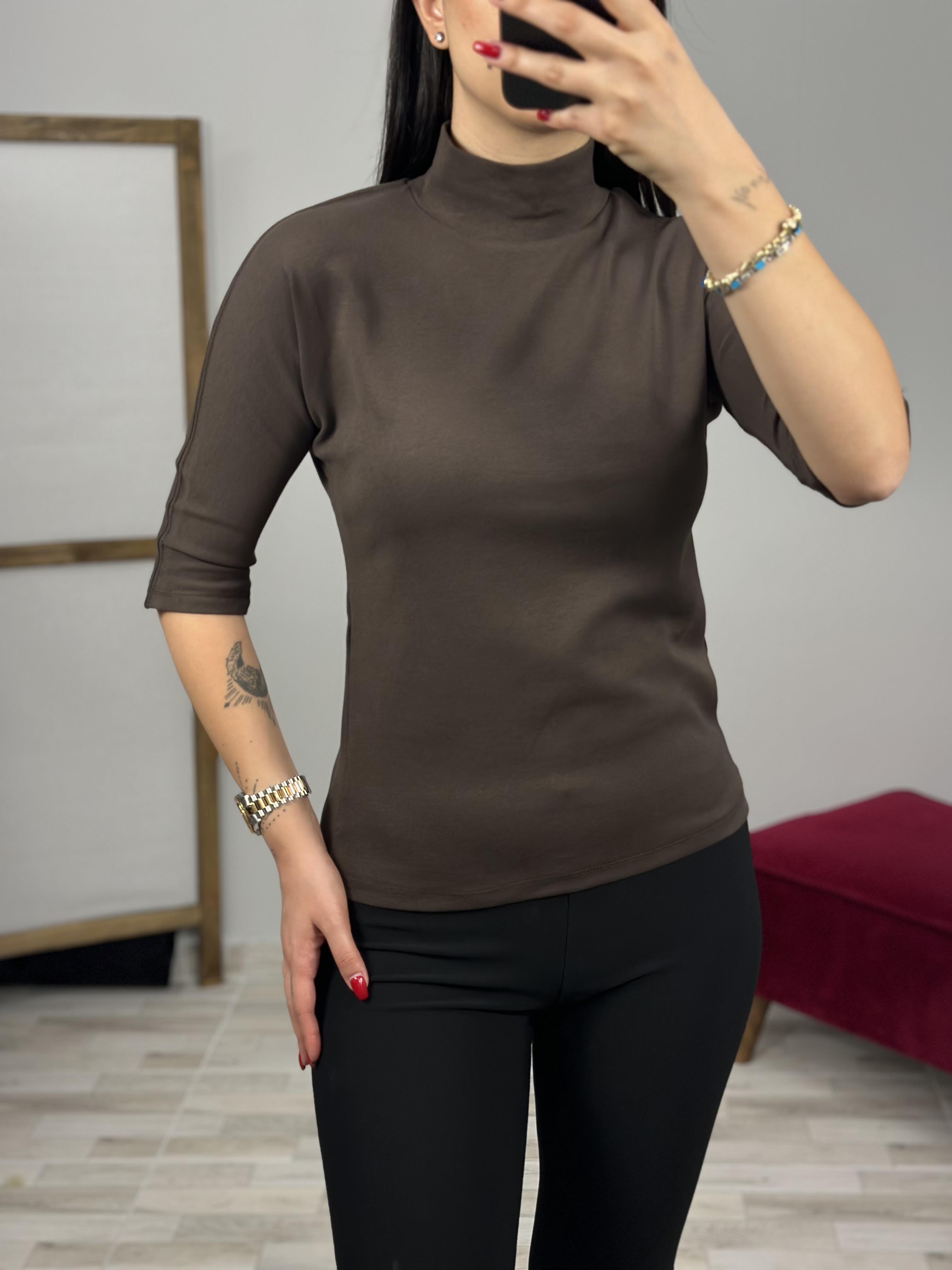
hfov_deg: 30.3
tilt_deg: -32.5
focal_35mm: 48
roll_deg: +1.5
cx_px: 476
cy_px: 635
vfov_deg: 39.7
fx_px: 1760
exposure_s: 1/100
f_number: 1.78
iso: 160
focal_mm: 6.86
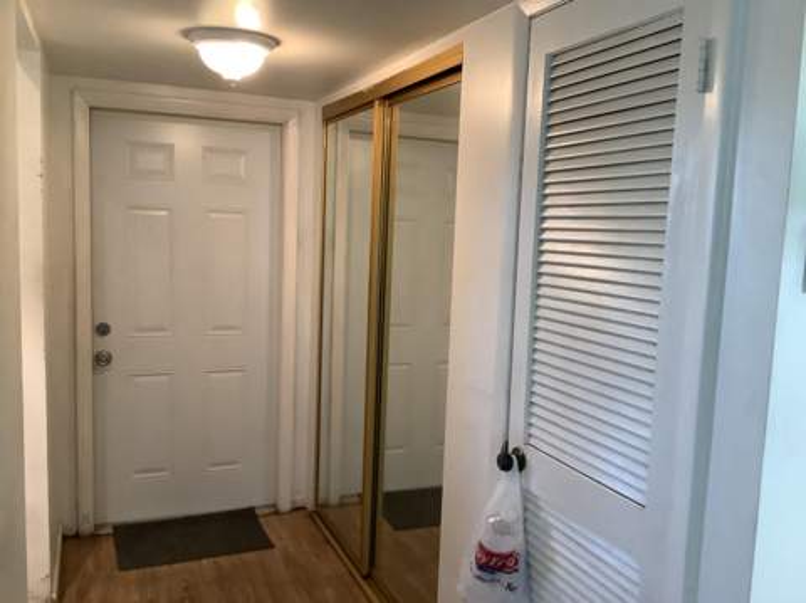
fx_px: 721
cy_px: 302
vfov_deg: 45.4
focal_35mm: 31
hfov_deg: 58.4
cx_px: 403
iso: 320
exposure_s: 1/60
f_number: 2.4
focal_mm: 3.3
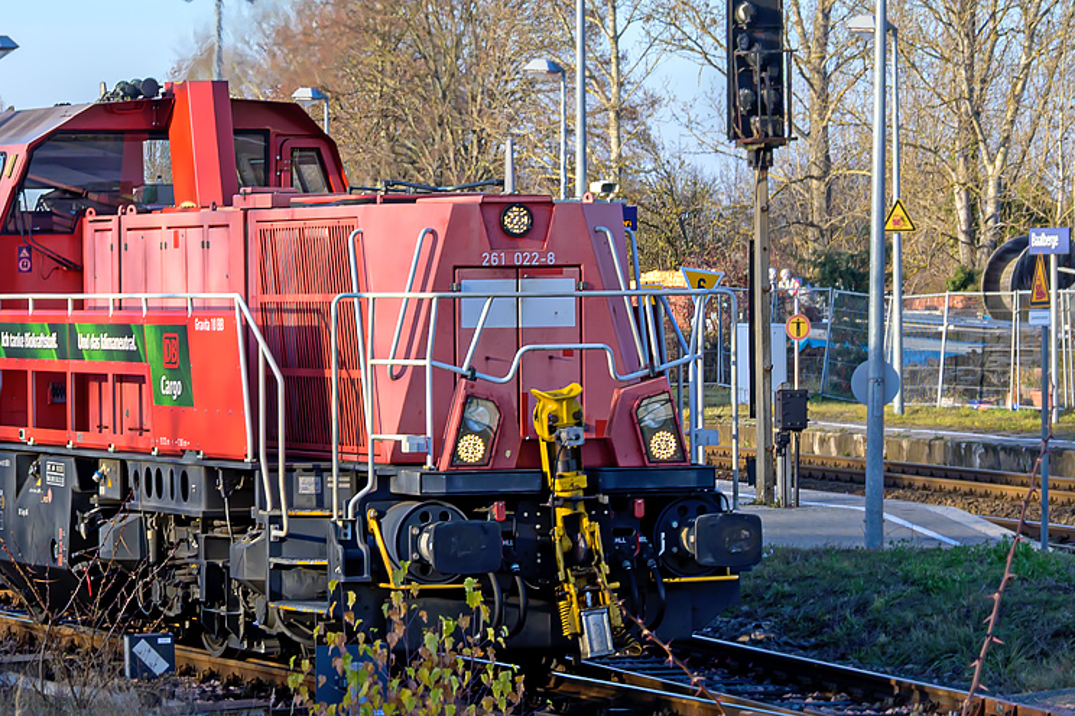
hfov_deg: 16.9
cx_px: 355
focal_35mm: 121
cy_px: 432
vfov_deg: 11.3
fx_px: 3613
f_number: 8
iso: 200
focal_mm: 50
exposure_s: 1/125
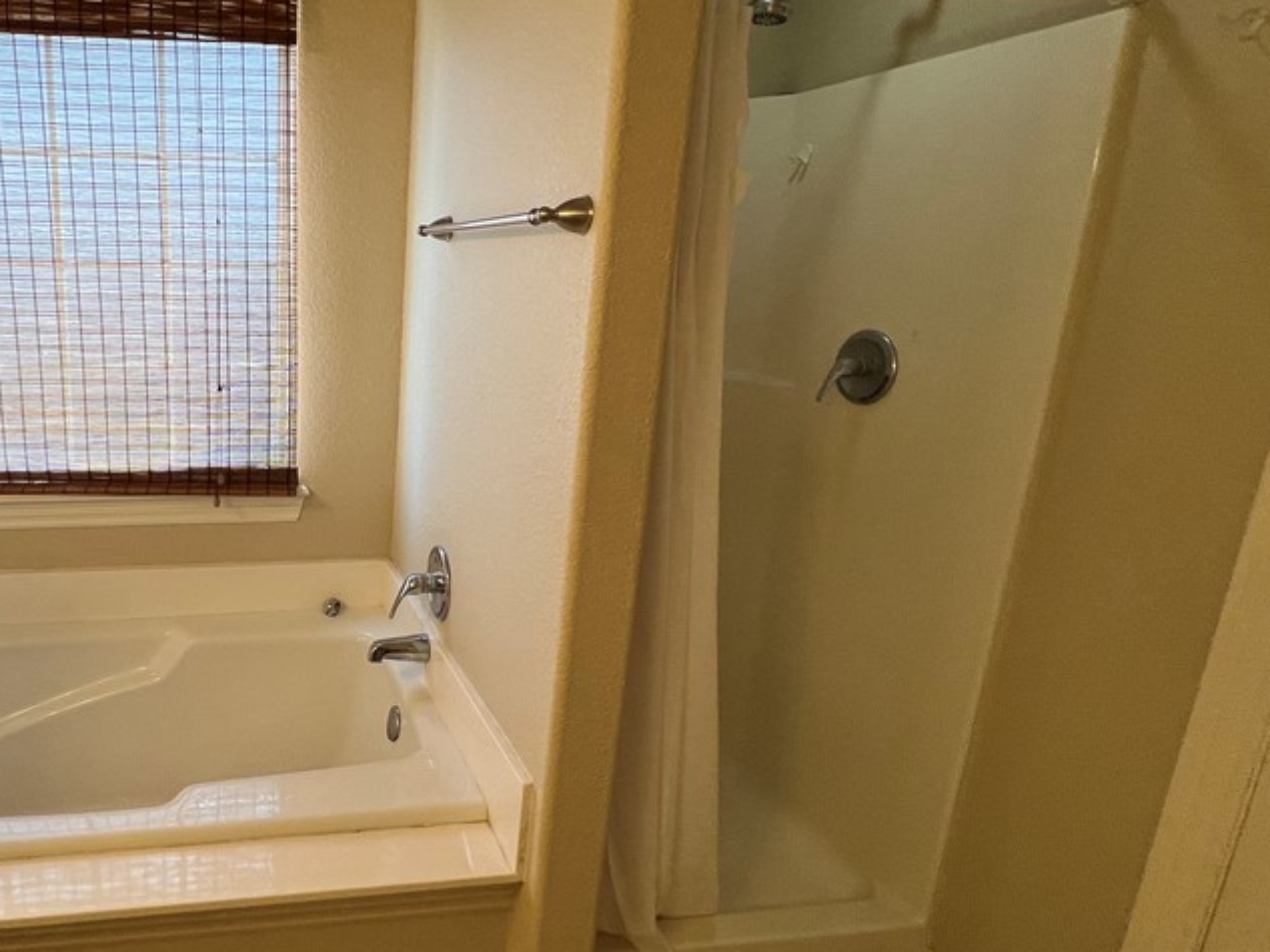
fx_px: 770
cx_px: 306
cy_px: 445
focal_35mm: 21
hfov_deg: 73.1
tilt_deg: -13.8
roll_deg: -0.4
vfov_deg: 63.3
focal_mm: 1.57
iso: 100
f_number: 1.8
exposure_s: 1/120
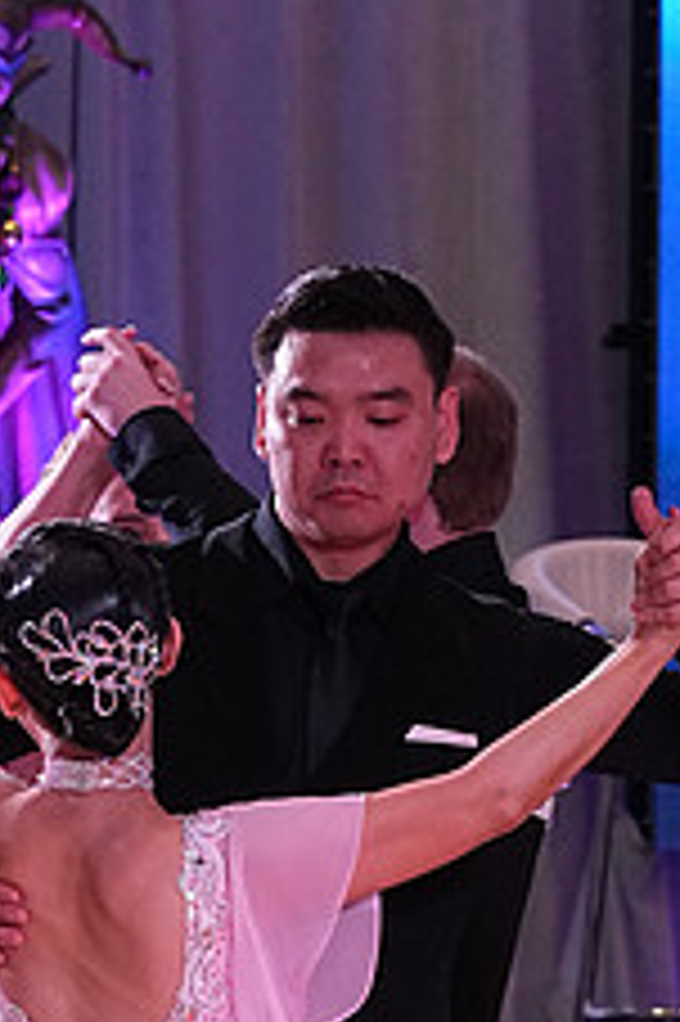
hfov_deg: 3.4
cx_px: 290
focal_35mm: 402
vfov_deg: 5.1
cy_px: 1261
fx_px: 11407
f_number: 6.3
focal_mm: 105
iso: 3200
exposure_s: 1/320
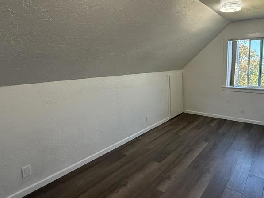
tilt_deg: -7.5
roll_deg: +0.6
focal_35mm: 24
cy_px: 87
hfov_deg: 70.0
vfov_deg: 56.7
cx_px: 171
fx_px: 183
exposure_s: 1/120
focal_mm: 2.22
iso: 125
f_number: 2.2
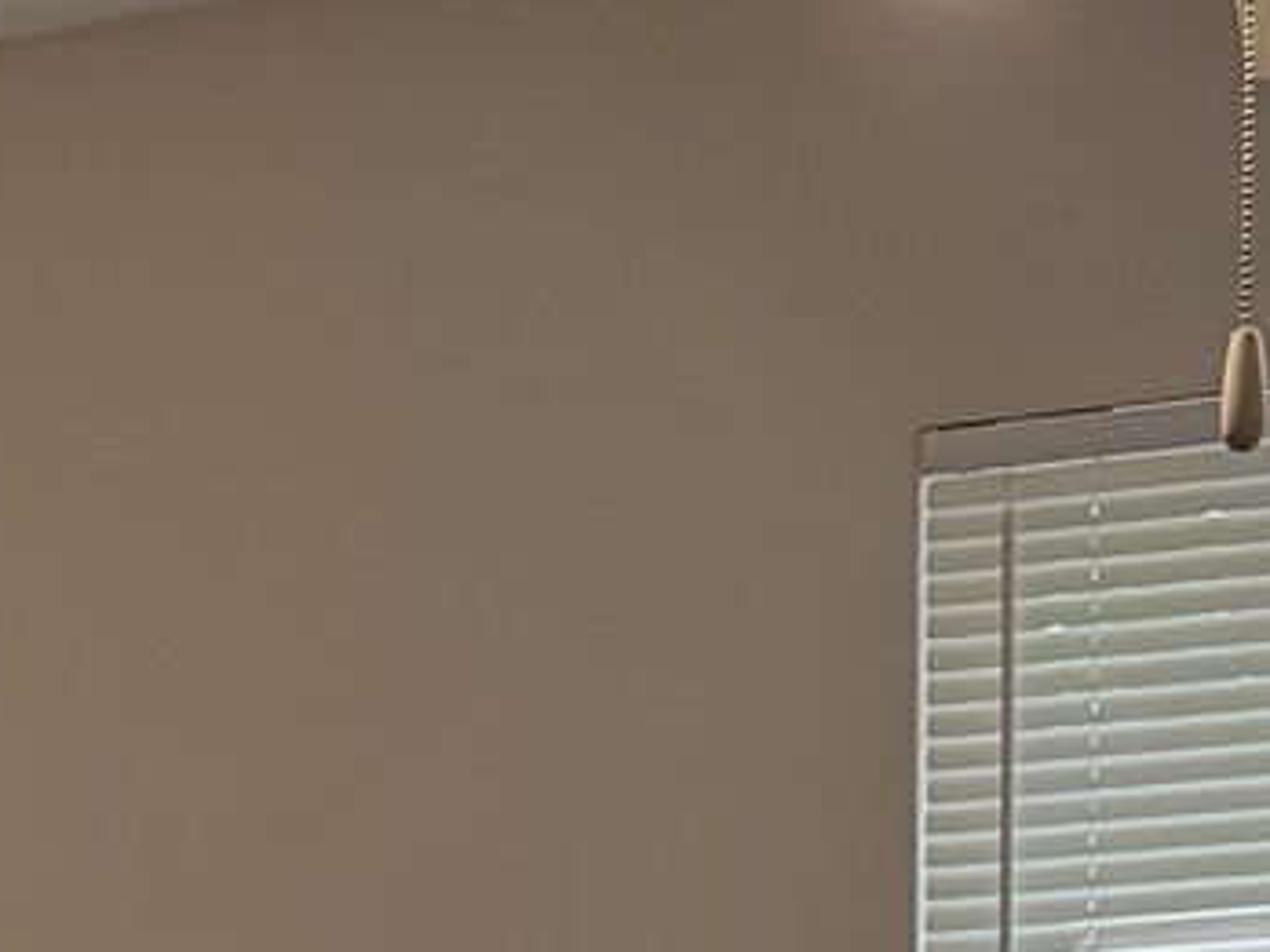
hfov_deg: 12.3
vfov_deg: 7.8
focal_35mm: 159
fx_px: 5833
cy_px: 3031
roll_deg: +2.7
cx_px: 4
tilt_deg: -16.8
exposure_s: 1/120
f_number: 1.78
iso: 250
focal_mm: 6.76
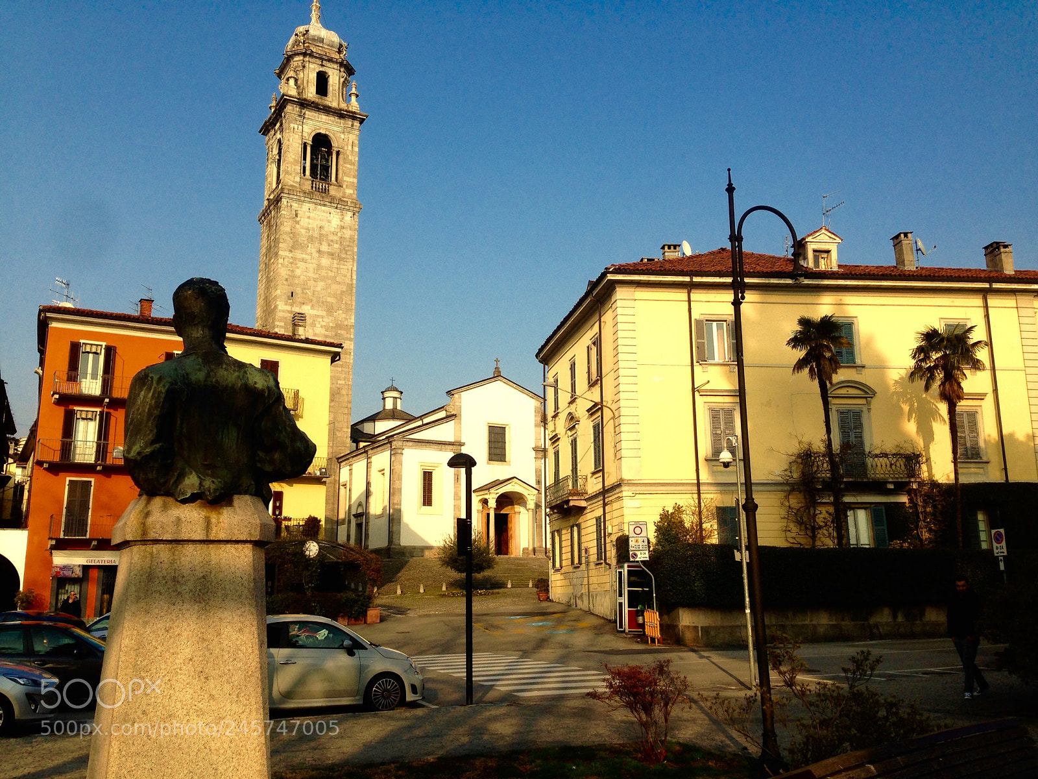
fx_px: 990
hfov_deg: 55.4
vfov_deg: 42.9
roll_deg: -0.9
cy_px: 390
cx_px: 519
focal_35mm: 33
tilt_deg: +12.1
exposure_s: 1/1261
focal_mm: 4.12
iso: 50
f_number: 2.4
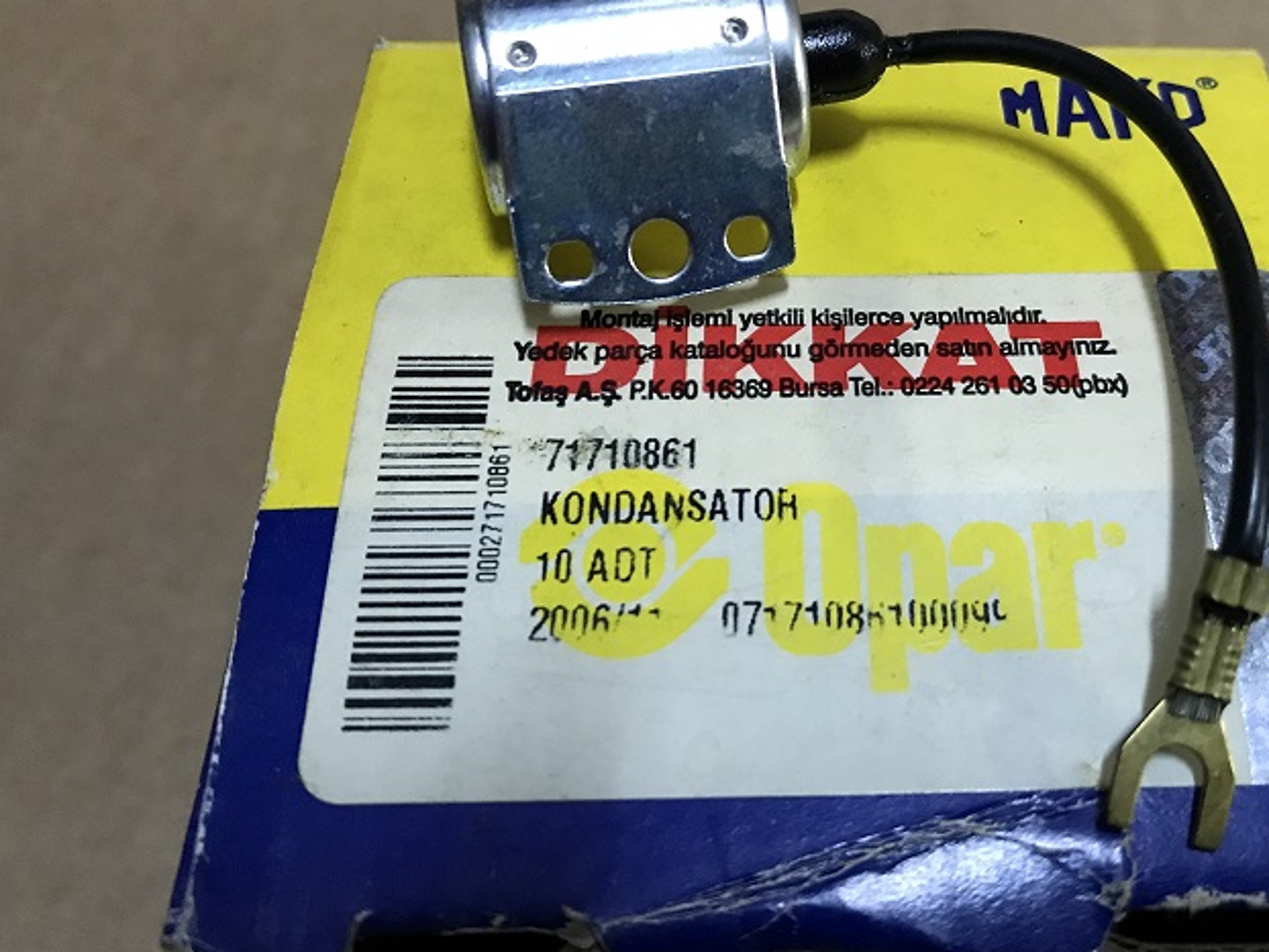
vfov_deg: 39.5
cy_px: 375
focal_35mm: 36
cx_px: 800
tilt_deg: -53.9
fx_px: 1320
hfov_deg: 50.8
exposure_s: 1/11
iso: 100
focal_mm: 3.99
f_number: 1.8
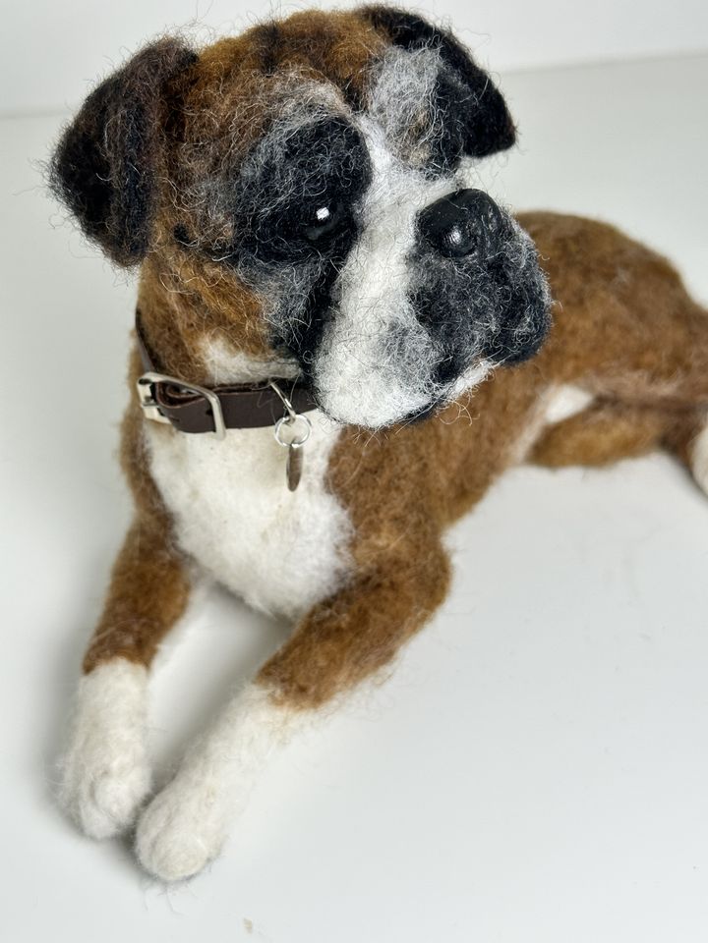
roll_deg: +0.4
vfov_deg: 39.7
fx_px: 1309
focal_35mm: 48
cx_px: 354
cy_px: 472
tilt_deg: -42.1
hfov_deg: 30.3
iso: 64
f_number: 1.78
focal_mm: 6.86
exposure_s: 1/803
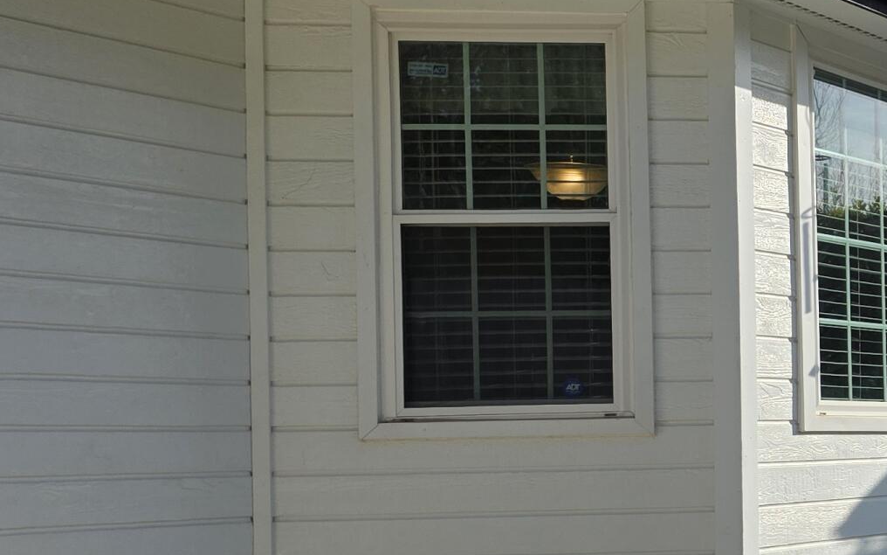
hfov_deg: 25.1
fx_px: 1741
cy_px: 441
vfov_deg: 17.9
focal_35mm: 72
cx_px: 1128
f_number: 1.7
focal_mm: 6.3
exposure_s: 1/7944
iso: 80
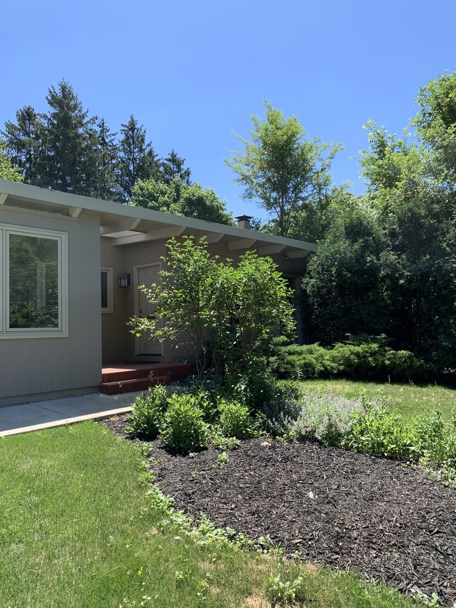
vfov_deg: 67.3
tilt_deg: +2.9
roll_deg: +2.4
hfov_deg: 53.1
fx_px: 457
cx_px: 228
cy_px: 304
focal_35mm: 26
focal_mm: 4.25
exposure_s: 1/1088
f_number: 1.8
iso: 25
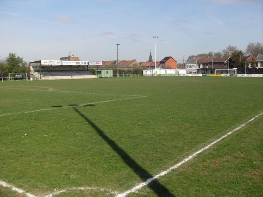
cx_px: 132
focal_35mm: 37
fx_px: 281
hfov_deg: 50.1
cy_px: 98
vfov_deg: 38.7
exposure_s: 1/125
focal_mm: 6.3
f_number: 8.9
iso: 80
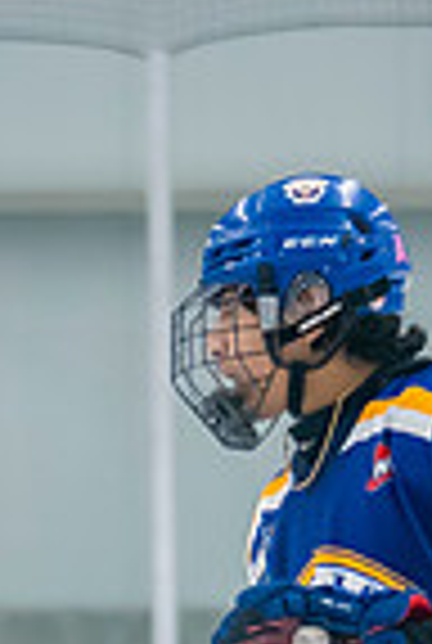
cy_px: 597
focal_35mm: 540
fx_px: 9673
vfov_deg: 3.8
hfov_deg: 2.6
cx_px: 251
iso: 2500
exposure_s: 1/640
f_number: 2.8
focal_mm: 95
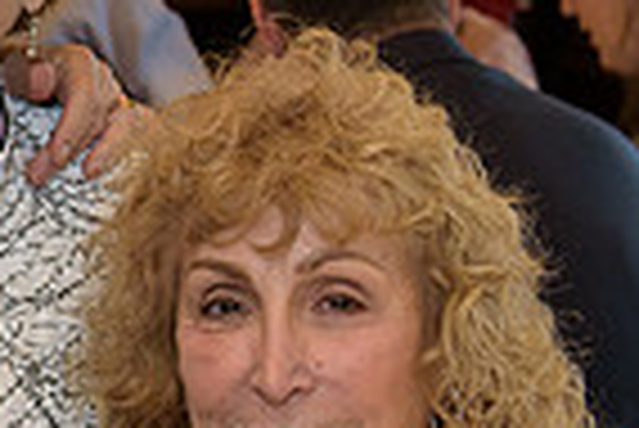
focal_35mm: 180
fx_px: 3198
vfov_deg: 7.6
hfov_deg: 10.9
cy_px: 209
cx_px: -346
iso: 800
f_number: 3.2
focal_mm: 44
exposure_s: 1/125
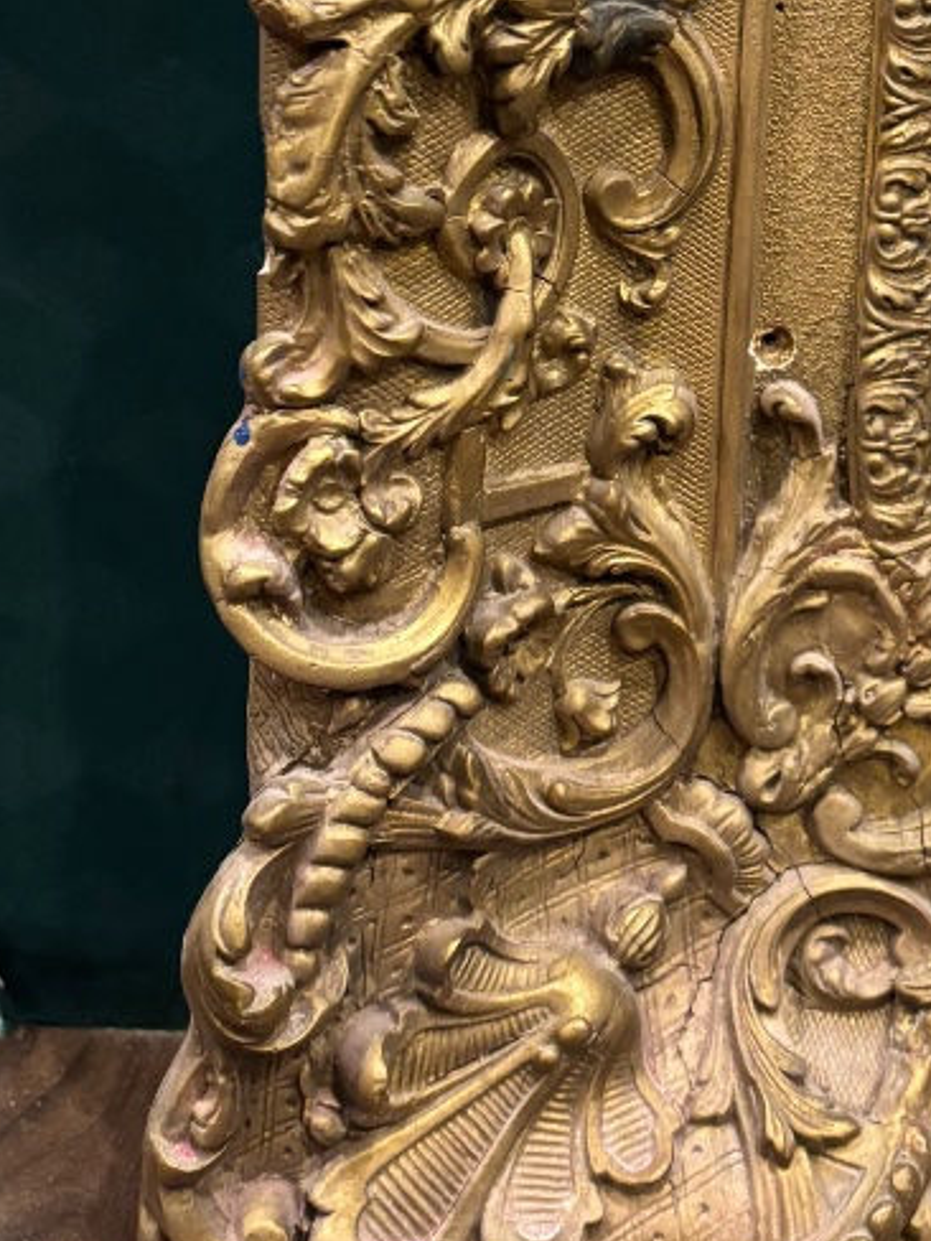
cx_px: 697
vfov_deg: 29.4
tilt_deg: -16.1
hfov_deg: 22.7
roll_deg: -3.6
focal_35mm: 64
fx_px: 2295
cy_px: 196
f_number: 1.6
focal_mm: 5.96
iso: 640
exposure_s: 1/32
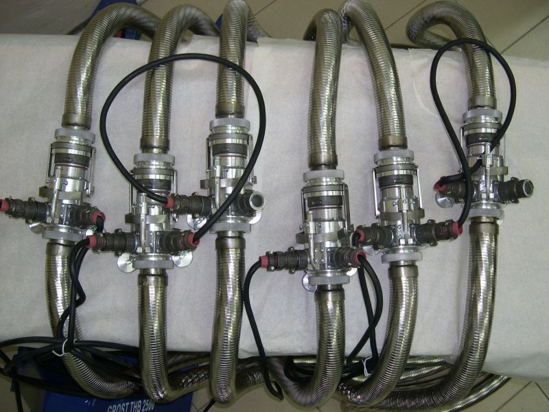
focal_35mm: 38
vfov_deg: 37.7
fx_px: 603
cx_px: 274
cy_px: 206
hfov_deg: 49.0
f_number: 2.8
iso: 100
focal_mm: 8
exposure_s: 1/30
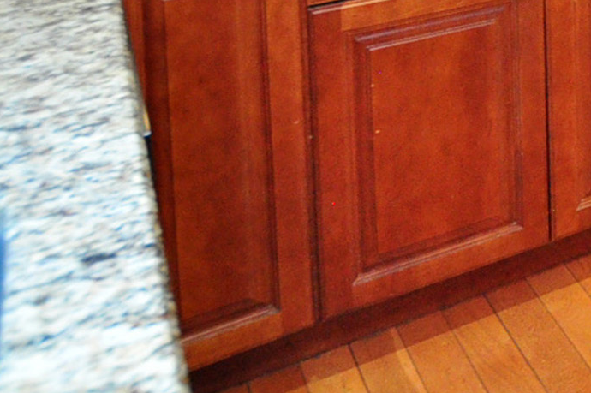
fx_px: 1033
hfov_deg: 22.8
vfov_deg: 16.9
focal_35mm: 63
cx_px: 984
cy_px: -356
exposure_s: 1/50
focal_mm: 10
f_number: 4
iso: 1250
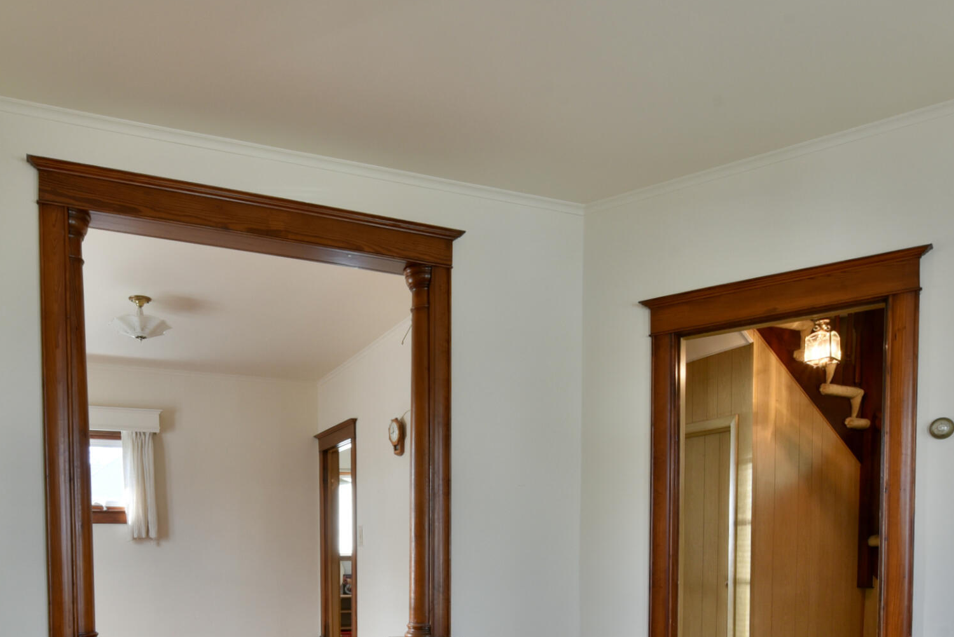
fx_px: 742
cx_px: 365
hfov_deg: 64.6
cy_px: 592
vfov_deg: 42.1
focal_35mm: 28
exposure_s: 1/25
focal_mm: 14
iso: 800
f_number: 11
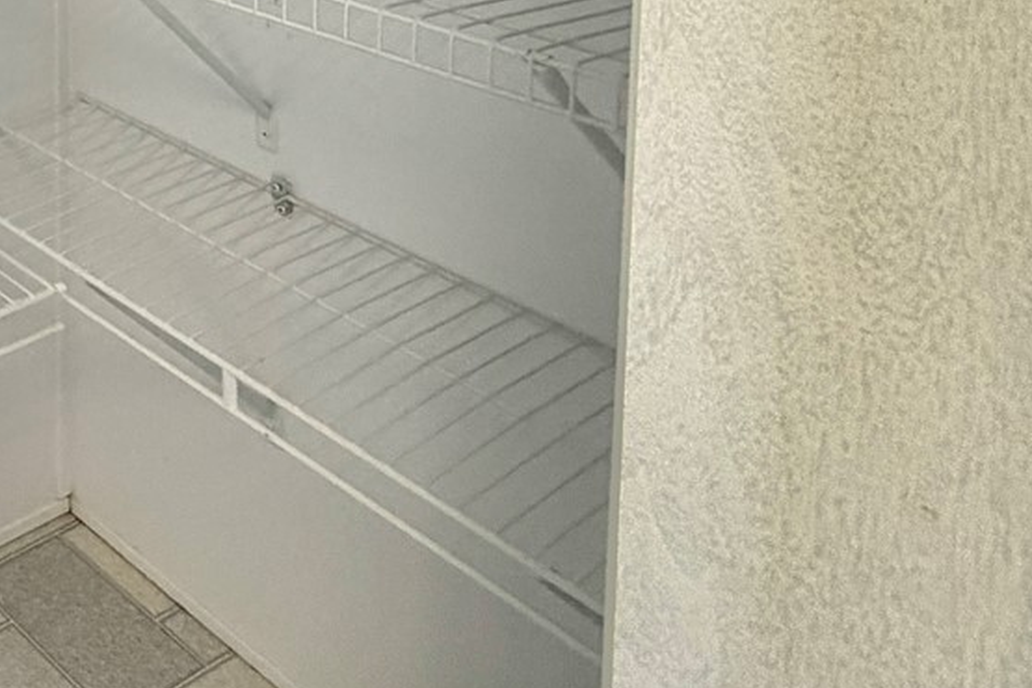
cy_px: -314
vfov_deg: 25.1
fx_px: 1204
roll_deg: +3.4
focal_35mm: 42
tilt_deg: -5.8
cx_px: -418
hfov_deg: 31.1
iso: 200
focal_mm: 2.22
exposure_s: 1/60
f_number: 2.2
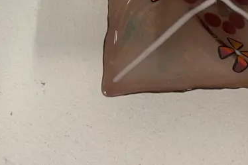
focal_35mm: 74
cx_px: 87
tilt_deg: -69.7
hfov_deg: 27.2
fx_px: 510
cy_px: -85
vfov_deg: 16.7
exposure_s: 1/50
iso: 80
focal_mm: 4.25
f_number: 1.8
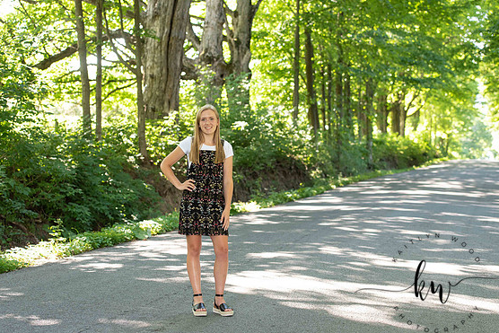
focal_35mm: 73
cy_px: 167
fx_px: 1012
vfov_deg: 18.7
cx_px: 257
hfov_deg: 27.7
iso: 640
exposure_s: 1/200
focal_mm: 70
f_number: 3.5
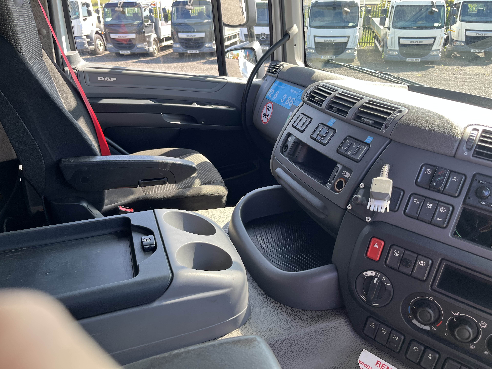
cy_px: 184
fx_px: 370
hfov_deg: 67.3
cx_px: 246
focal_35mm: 26
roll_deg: -0.3
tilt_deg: -25.0
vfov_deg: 53.1
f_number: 1.6
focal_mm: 5.1
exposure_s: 1/129
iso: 32
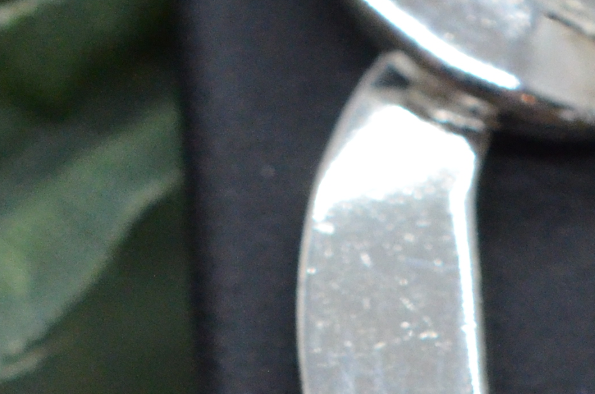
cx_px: 669
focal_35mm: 318
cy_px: 989
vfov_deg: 4.2
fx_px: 5245
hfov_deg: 6.5
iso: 2500
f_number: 6.3
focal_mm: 40
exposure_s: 1/1000
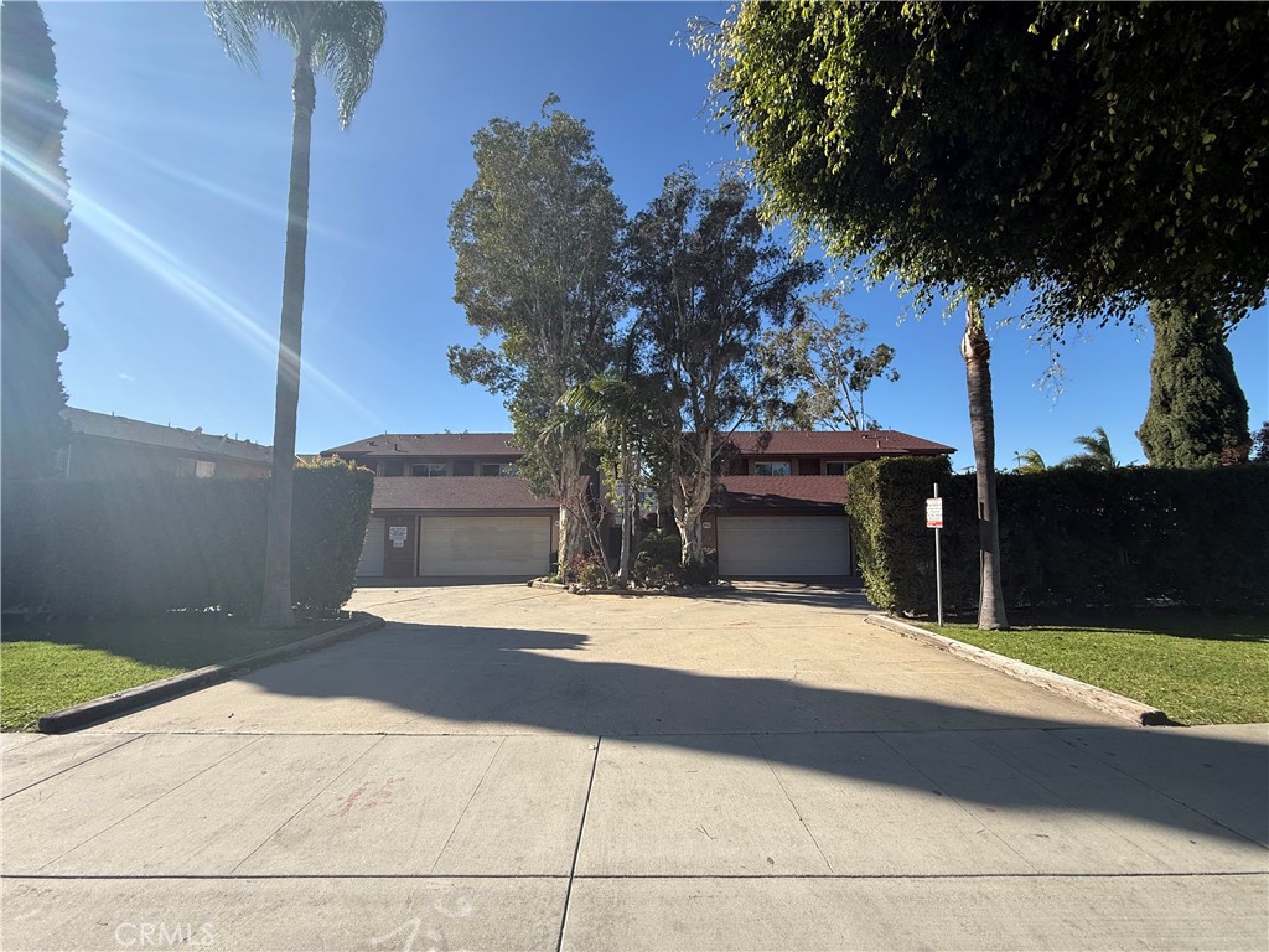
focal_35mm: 14
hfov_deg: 102.1
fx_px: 513
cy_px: 476
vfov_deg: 85.7
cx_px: 634
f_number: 2.2
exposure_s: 1/1368
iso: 50
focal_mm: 2.22
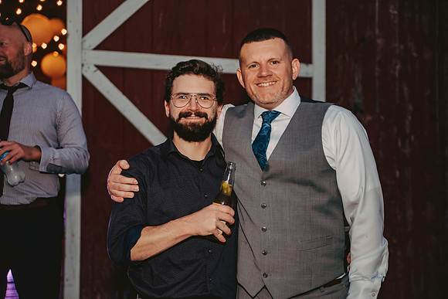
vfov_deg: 21.9
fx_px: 772
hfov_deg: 32.4
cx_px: 224
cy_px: 150
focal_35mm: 62
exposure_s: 1/125
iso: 1600
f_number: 2.8
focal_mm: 62
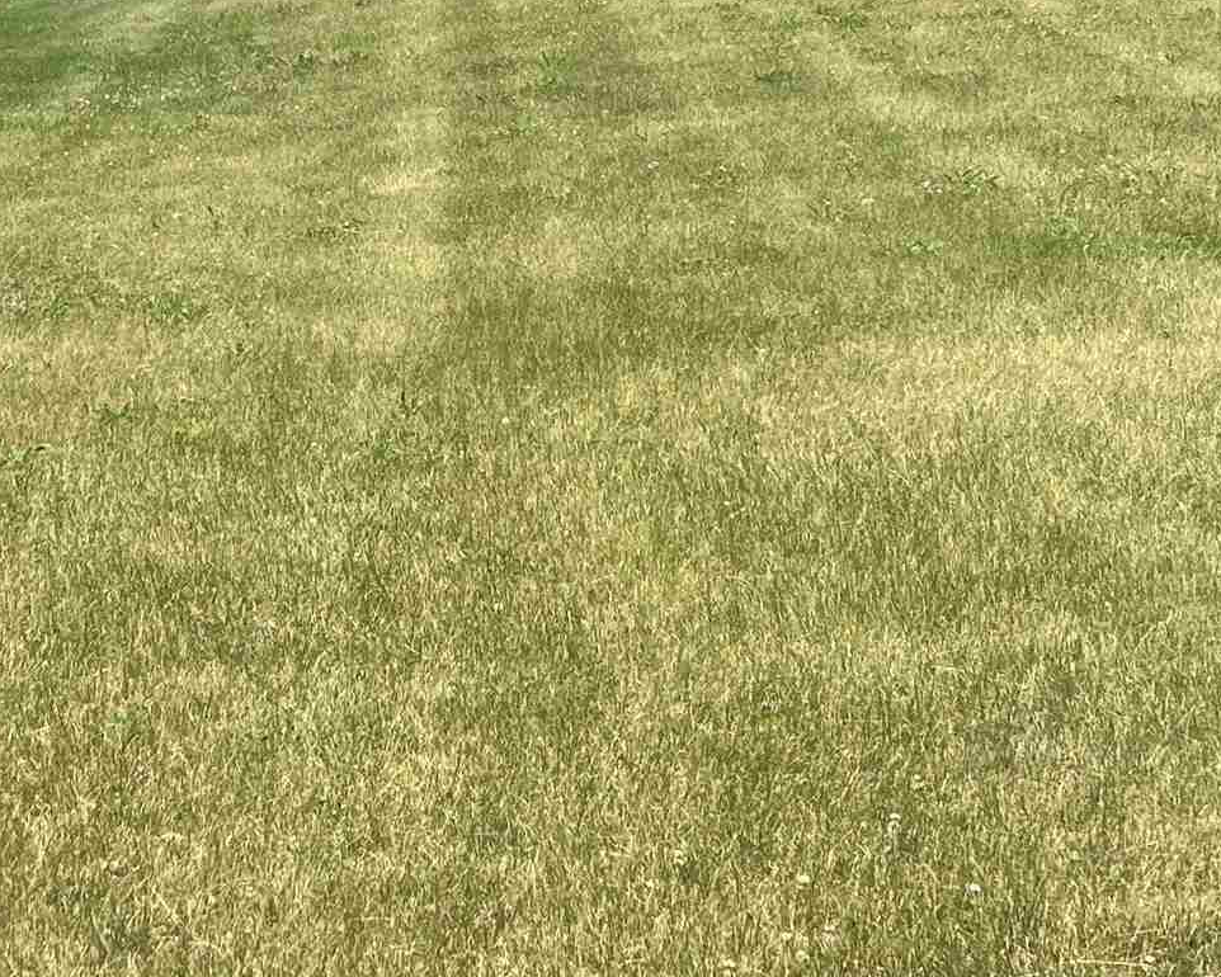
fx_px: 2928
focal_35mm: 81
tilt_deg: -2.3
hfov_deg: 23.4
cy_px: -8
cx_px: 395
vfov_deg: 18.4
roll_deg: +2.3
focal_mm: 5.7
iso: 50
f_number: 1.5
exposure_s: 1/3968
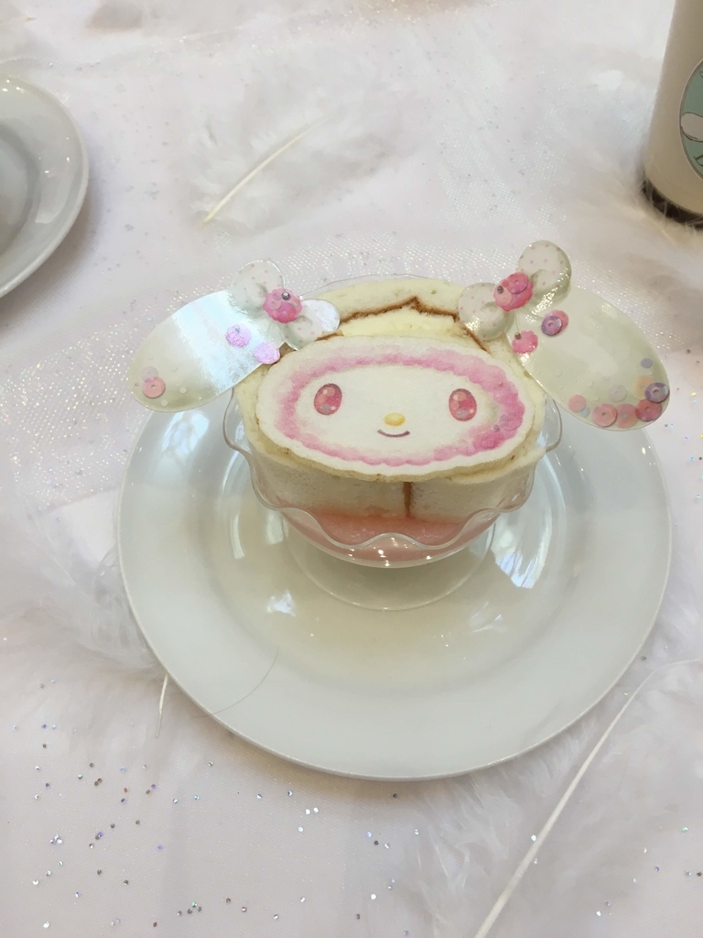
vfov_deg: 61.7
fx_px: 785
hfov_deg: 48.2
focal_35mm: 29
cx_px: 352
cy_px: 469
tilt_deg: -58.9
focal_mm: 4.15
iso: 25
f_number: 2.2
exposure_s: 1/40
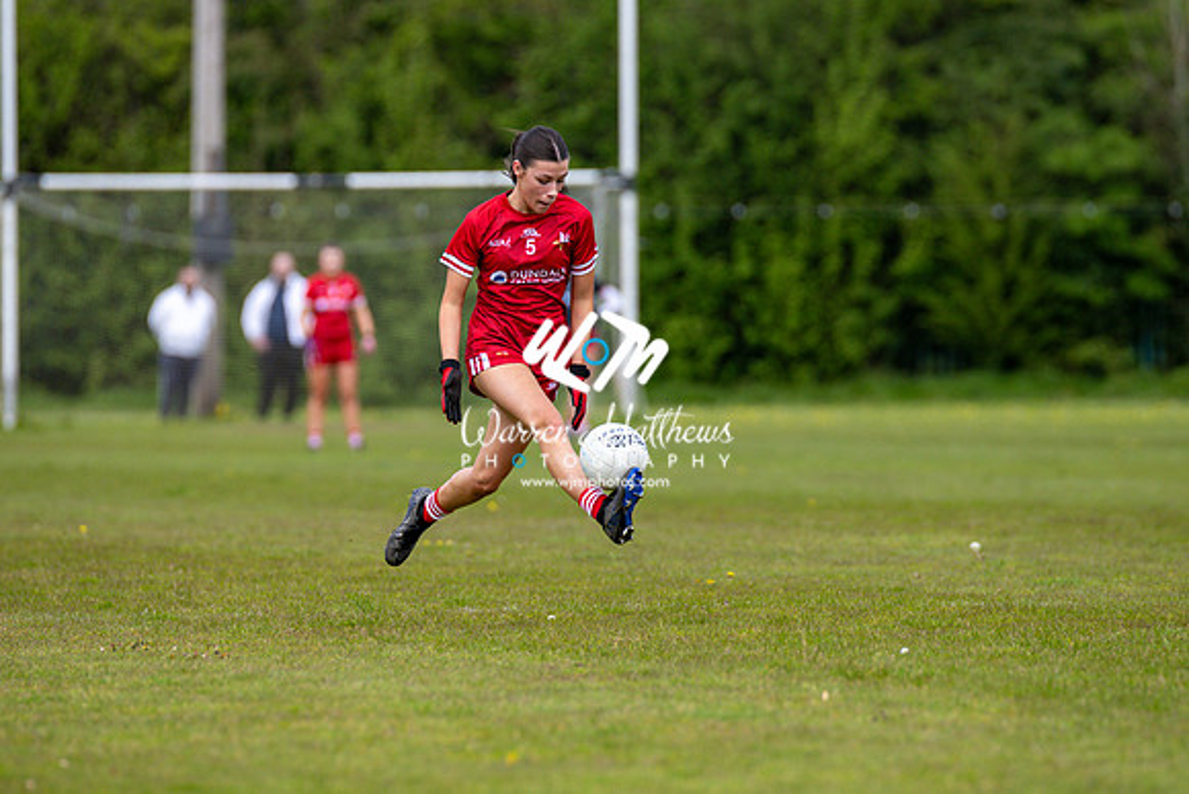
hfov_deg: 4.5
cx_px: 547
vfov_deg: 3.0
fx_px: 15015
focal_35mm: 455
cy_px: 388
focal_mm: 300
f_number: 3.5
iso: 320
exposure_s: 1/2500
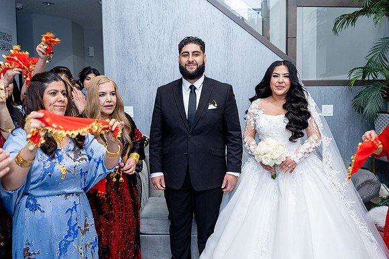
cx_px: 194
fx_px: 303
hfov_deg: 65.5
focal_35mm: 28
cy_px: 130
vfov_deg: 46.4
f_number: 2.8
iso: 1000
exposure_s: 1/160
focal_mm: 28
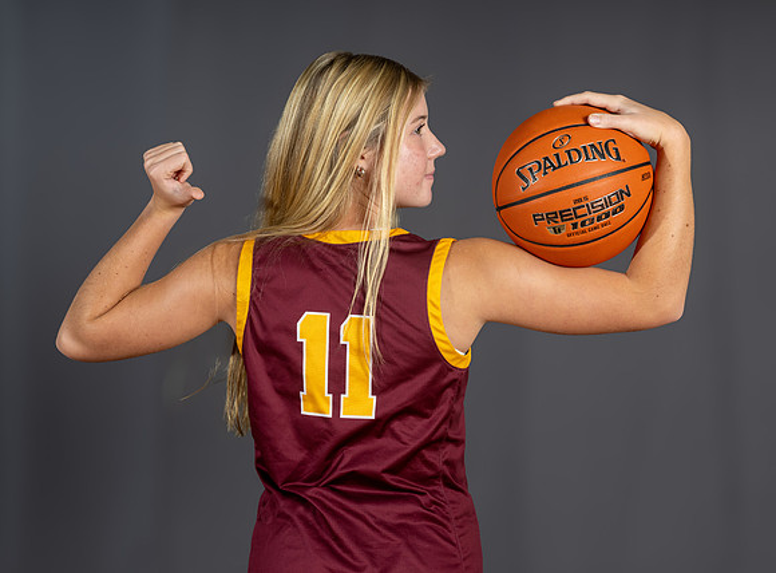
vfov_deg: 11.7
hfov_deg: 15.9
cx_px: 397
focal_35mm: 125
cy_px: 261
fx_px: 2785
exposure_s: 1/200
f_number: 8
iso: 200
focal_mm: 105
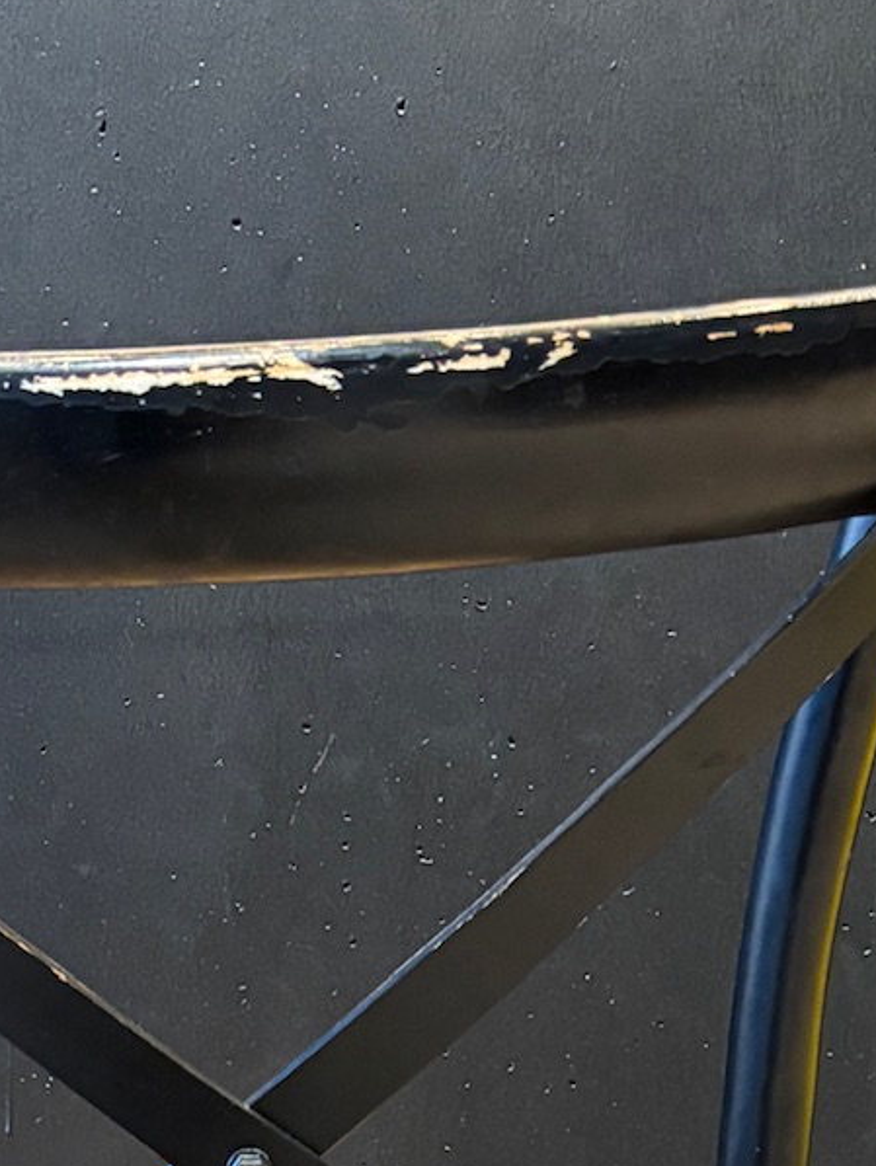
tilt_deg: -15.9
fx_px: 3001
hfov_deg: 16.5
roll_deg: +2.0
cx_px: 148
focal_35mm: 89
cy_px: 1550
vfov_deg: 20.0
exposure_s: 1/50
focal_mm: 5.96
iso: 400
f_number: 1.6
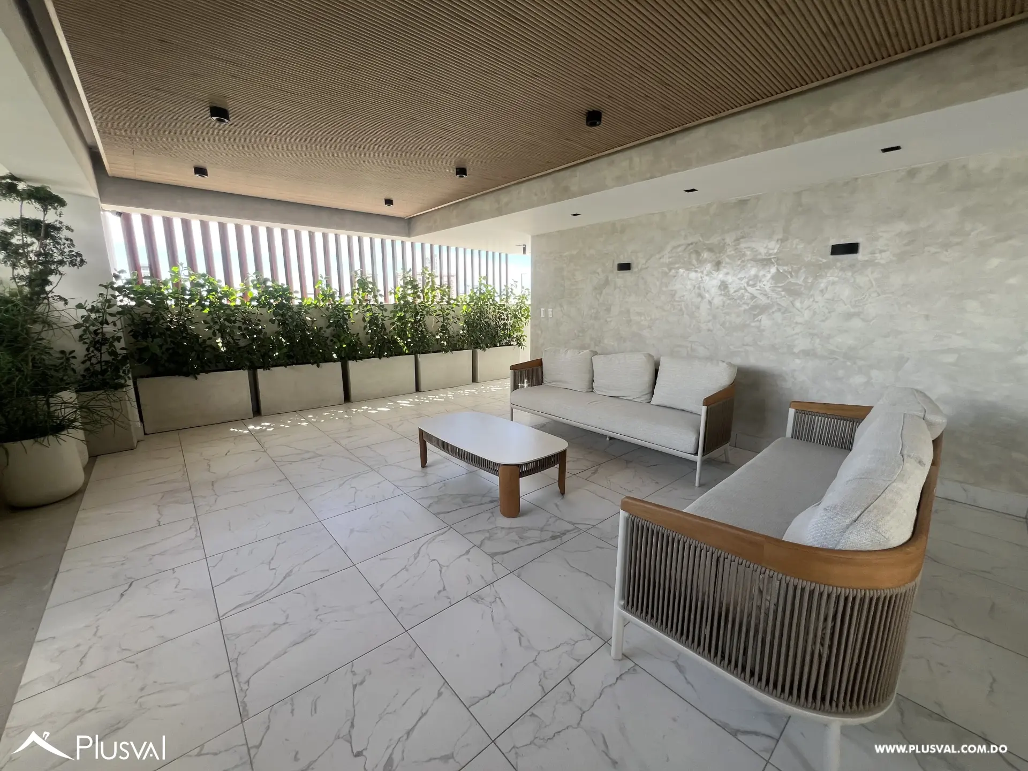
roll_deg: -0.3
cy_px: 386
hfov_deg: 106.2
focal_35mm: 13
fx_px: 386
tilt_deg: -11.0
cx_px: 514
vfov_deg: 89.9
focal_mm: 1.57
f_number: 1.8
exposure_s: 1/151
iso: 32
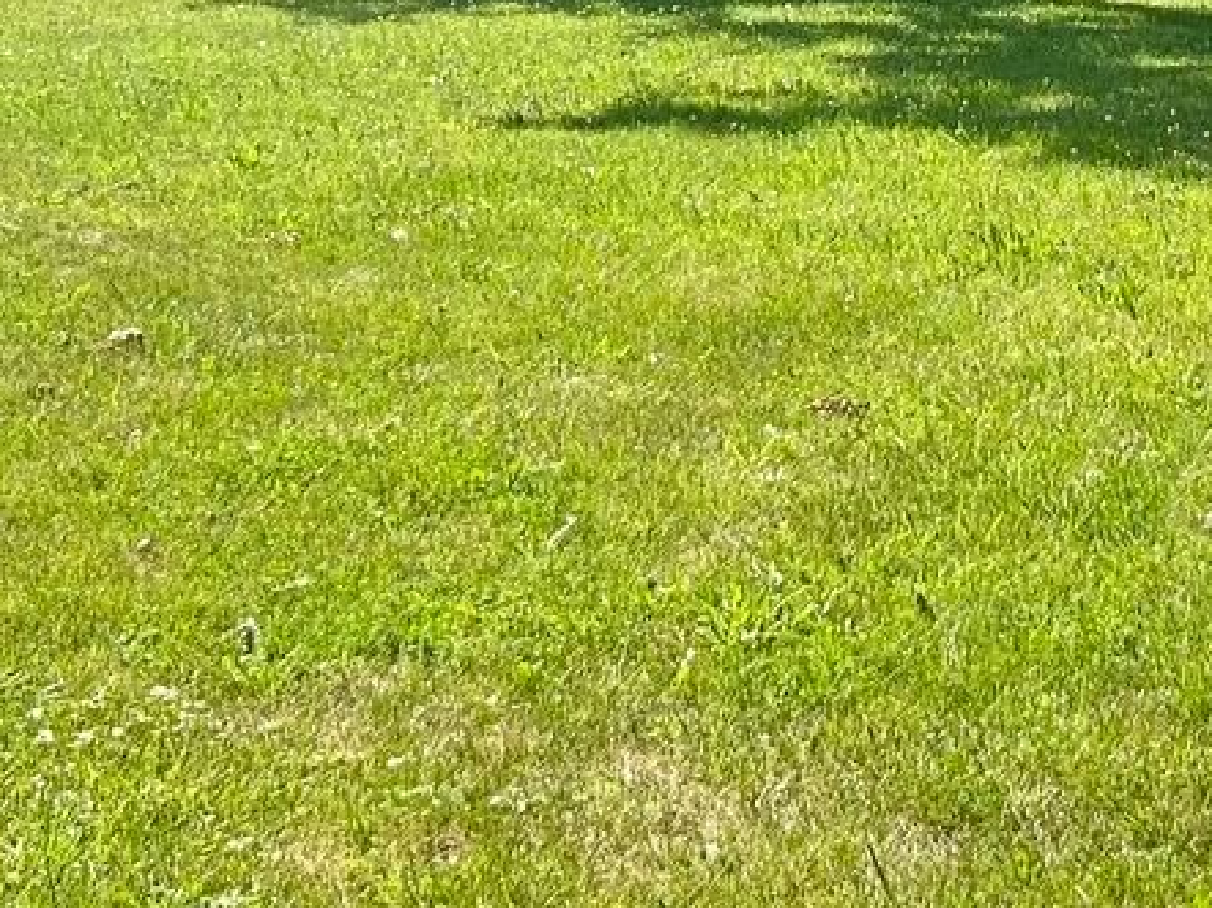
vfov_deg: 16.5
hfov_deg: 21.7
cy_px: 83
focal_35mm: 88
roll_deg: +1.4
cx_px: 1127
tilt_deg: -7.8
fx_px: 3080
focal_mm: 5.7
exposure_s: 1/1669
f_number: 1.5
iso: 50
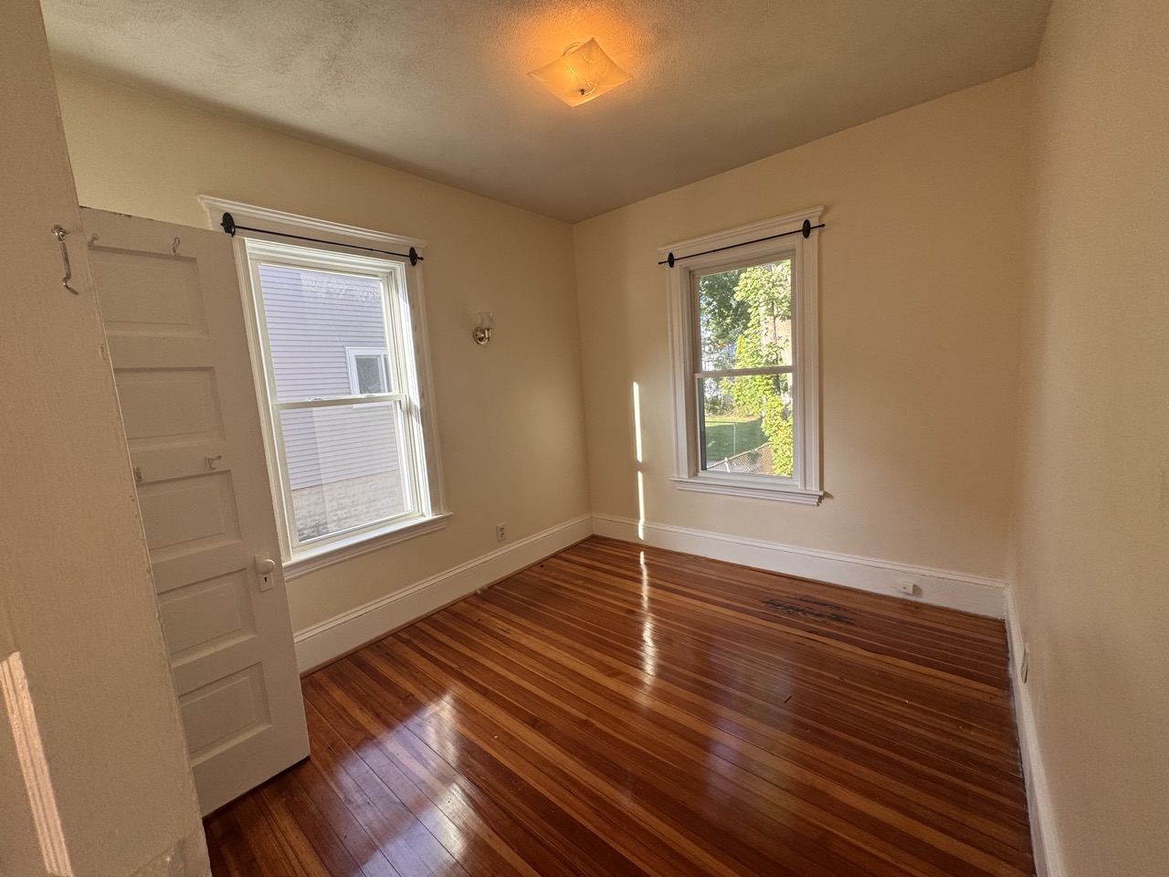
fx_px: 473
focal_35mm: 14
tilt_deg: -8.9
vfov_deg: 85.7
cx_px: 584
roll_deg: +3.8
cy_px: 438
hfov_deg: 102.1
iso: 80
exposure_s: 1/120
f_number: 2.2
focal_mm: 2.22
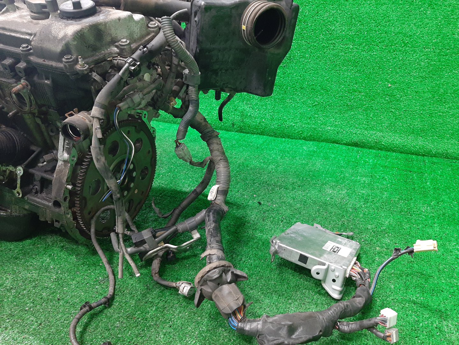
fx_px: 345
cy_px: 172
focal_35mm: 26
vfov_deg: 53.1
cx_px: 230
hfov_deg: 67.3
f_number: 1.7
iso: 198
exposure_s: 1/33
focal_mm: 3.93
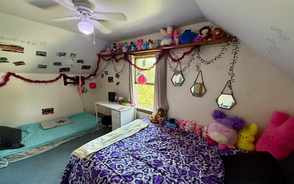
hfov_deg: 101.5
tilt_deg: -12.0
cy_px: 101
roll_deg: -2.2
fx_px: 120
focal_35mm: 15
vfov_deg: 74.6
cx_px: 146
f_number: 2.2
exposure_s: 1/77
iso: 320
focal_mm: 2.22
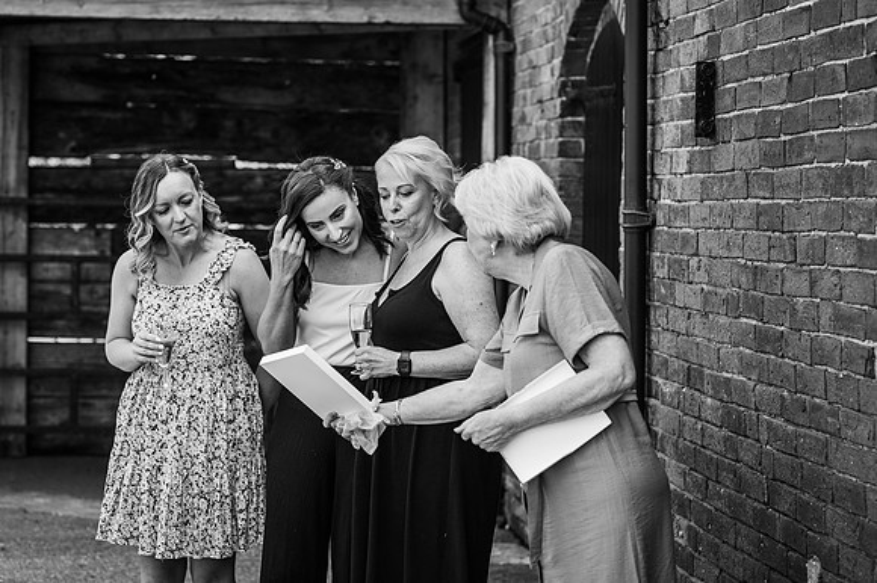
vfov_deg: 16.1
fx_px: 2069
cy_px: 292
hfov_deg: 23.9
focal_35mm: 85
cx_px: 438
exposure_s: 1/250
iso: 100
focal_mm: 85
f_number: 3.5
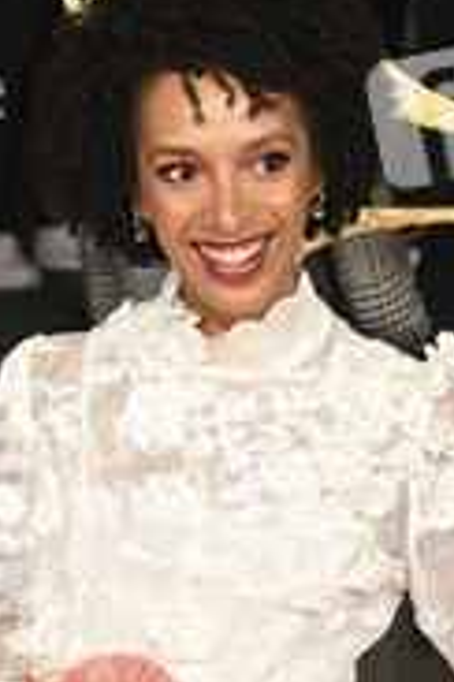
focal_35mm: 164
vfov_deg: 12.4
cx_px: 220
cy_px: 660
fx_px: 3102
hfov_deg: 8.4
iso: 640
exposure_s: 1/125
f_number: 5.6
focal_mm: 75
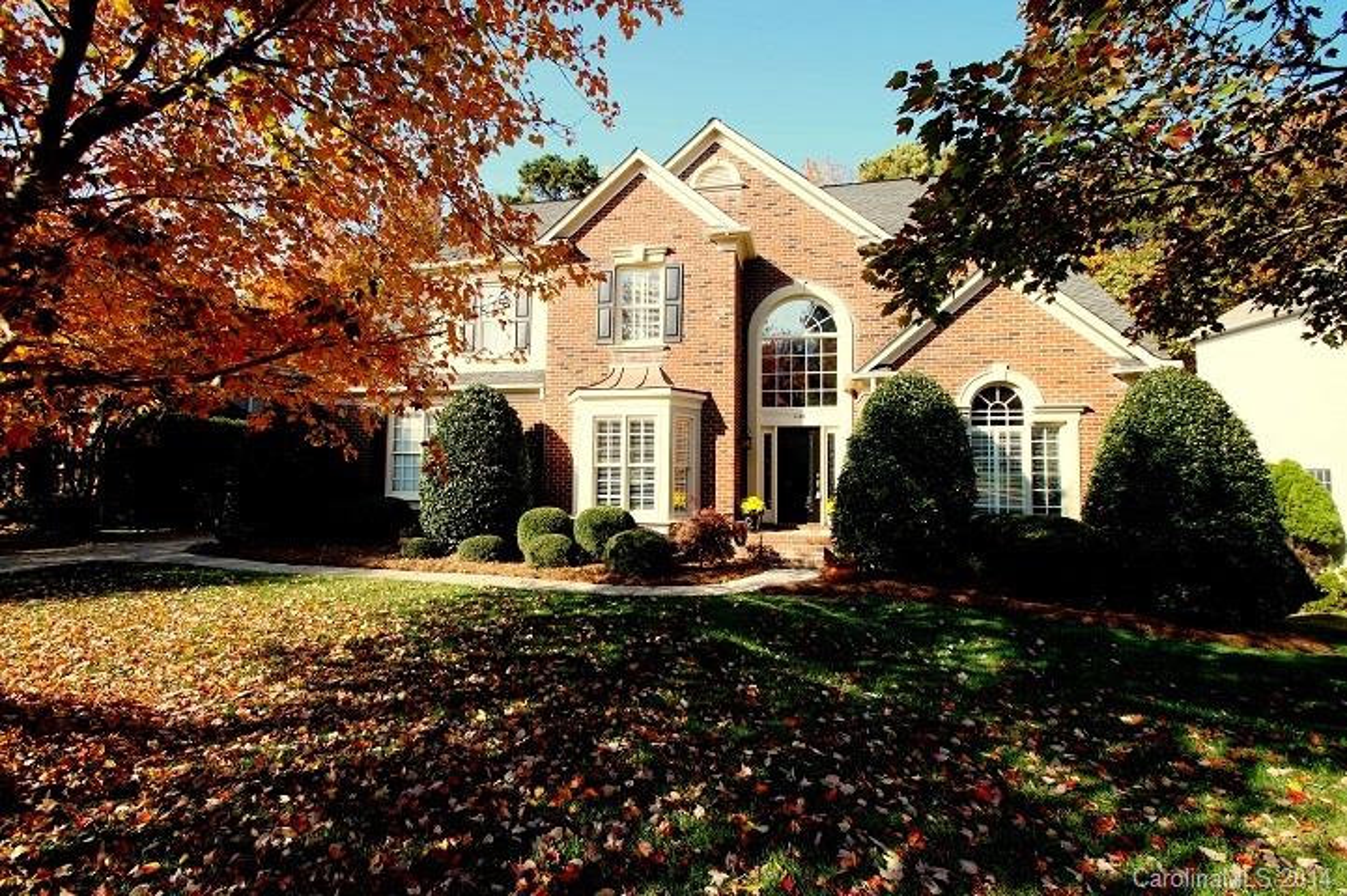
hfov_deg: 100.4
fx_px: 561
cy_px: 448
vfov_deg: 77.3
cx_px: 674
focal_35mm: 15
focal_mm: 10
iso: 100
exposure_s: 1/100
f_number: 5.6
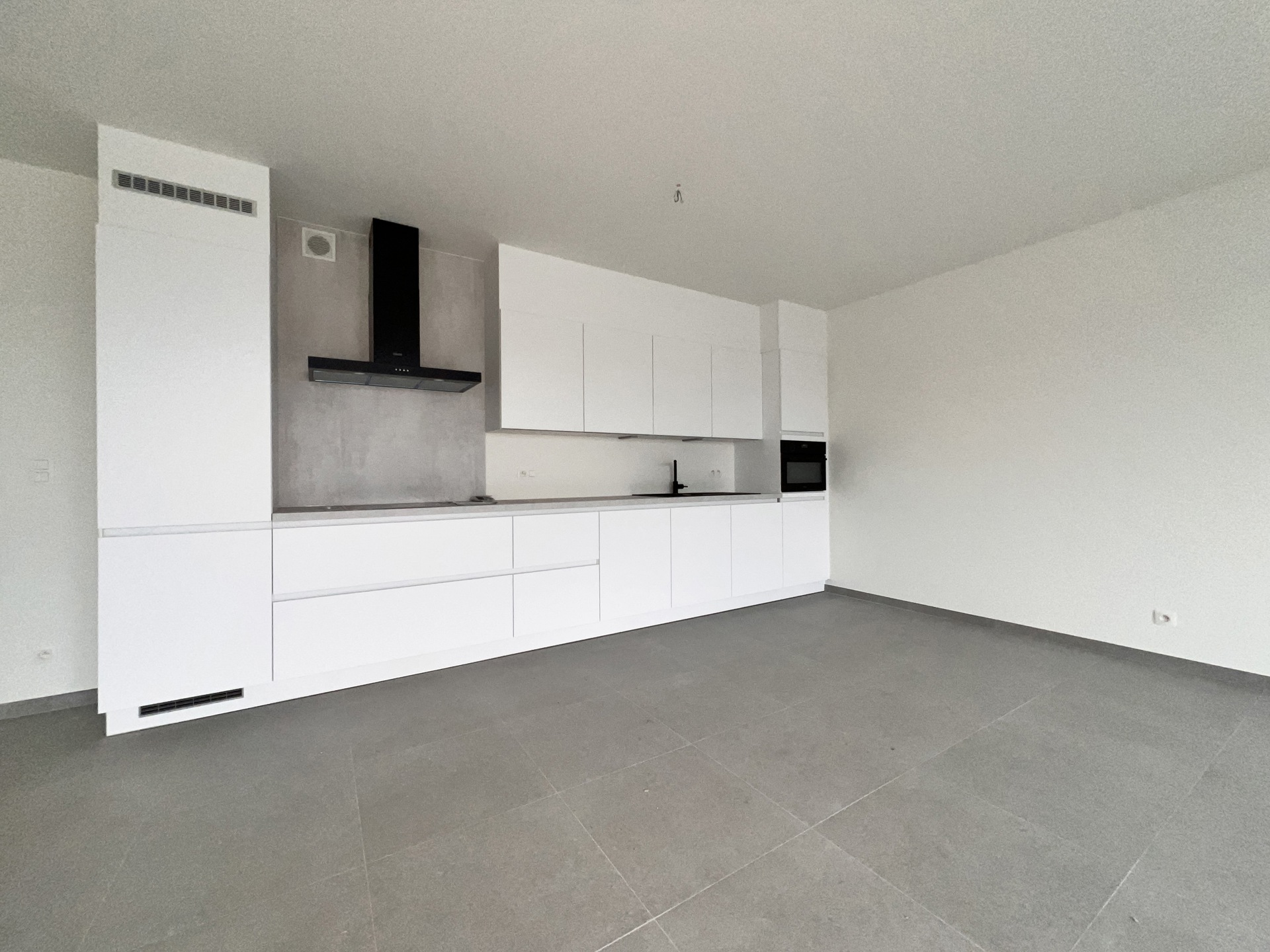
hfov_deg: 106.2
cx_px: 635
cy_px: 476
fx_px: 477
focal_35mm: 13
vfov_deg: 89.9
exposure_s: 1/121
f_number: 1.8
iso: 100
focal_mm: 1.57
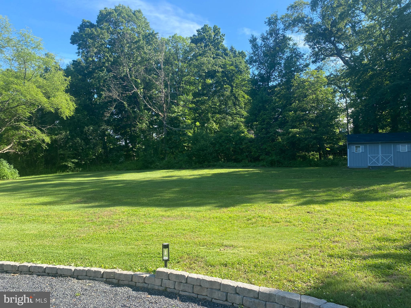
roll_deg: -0.3
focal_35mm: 26
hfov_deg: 67.3
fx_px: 309
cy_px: 154
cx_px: 206
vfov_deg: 53.1
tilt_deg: +3.1
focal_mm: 4.25
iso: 32
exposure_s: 1/719
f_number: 1.8
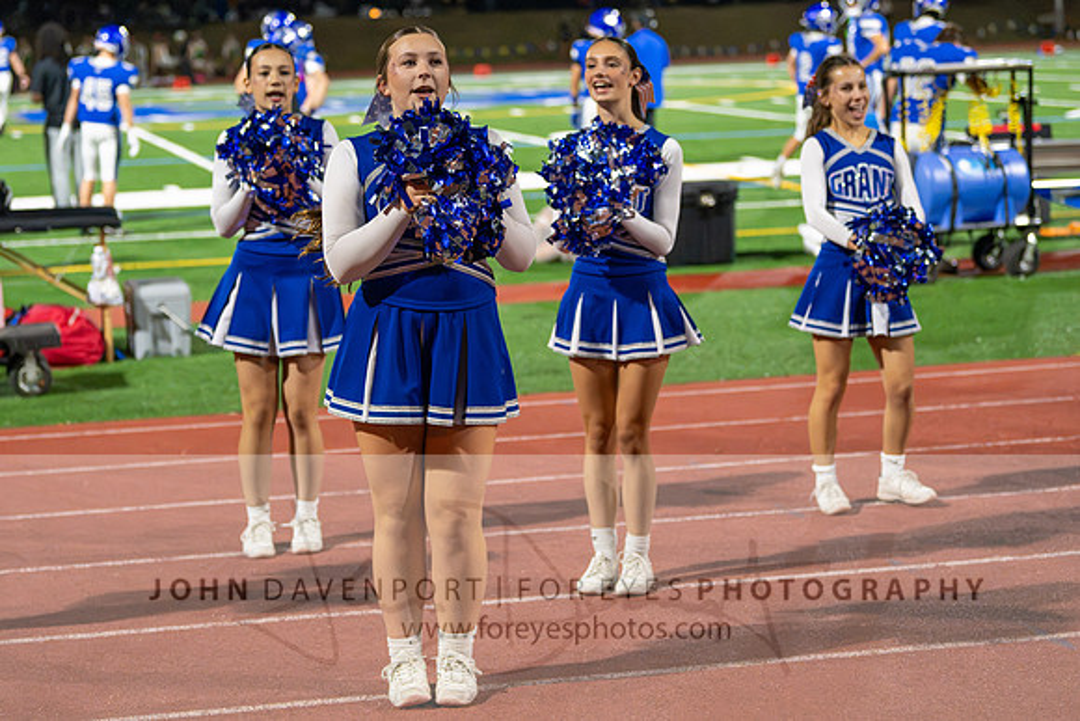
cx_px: 486
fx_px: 2646
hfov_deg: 23.1
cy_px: 316
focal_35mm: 88
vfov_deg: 15.5
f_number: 2.8
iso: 10000
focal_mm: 70
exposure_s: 1/1000
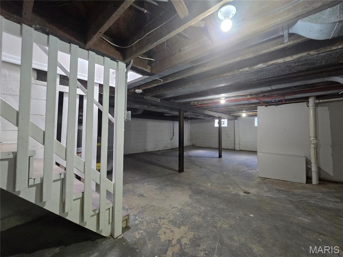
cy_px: 128
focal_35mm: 13
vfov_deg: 89.9
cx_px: 172
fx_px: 129
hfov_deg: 106.2
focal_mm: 2.2
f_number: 2.2
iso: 500
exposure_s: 1/60
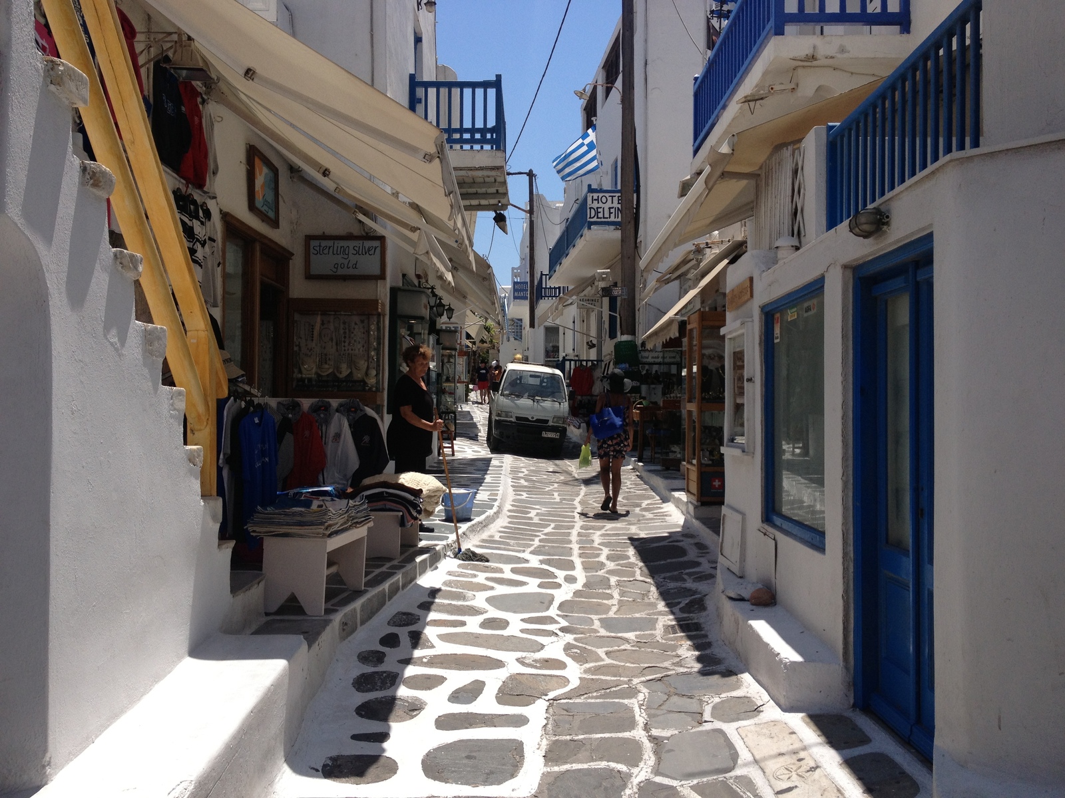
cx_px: 532
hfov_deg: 52.6
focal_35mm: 35
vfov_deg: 40.7
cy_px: 399
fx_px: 1077
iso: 50
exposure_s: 1/2404
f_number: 2.4
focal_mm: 4.28
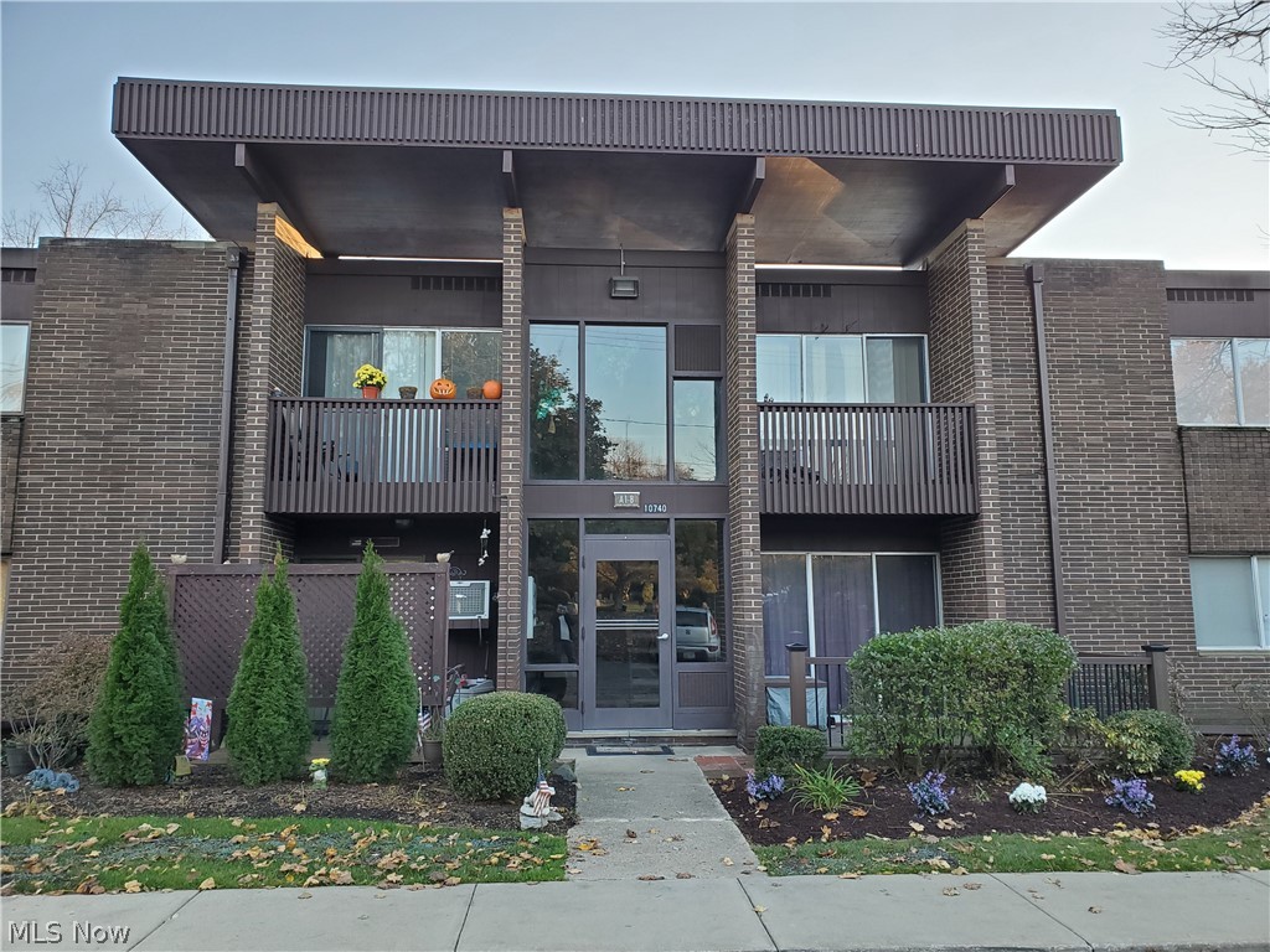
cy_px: 476
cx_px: 635
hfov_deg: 67.3
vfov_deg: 53.1
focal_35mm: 26
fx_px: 954
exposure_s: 1/84
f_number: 2.4
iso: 80
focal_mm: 4.3
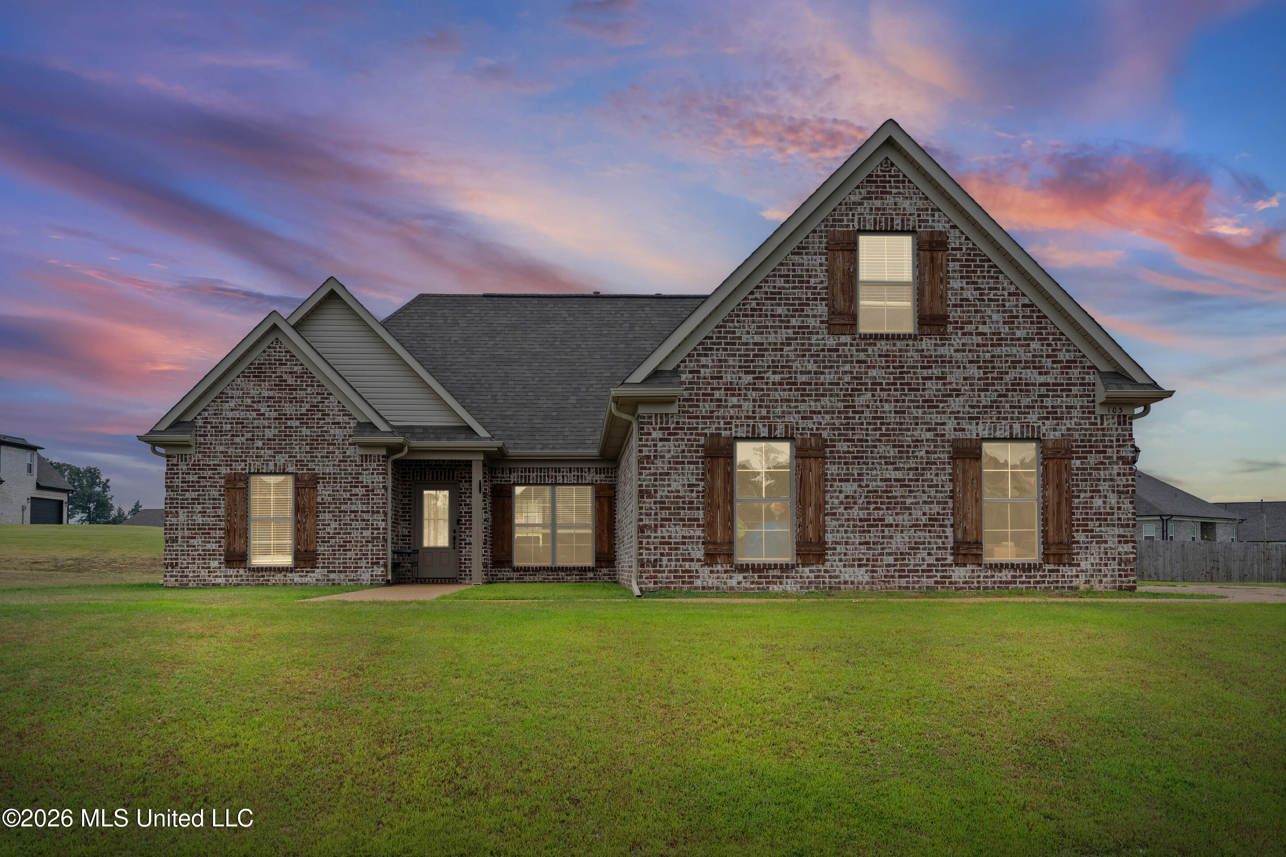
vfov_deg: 37.8
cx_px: 643
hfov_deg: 54.4
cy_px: 428
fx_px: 1250
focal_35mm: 35
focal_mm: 35
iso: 1000
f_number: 9.5
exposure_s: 1/125
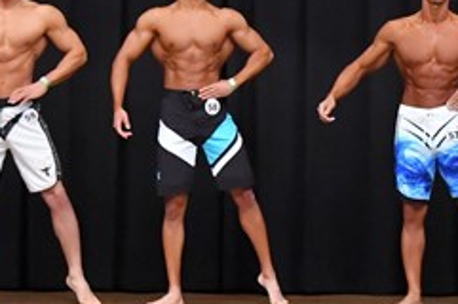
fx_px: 4294
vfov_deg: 4.1
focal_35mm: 338
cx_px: 383
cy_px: 162
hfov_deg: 6.1
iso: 8000
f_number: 5.6
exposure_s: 1/400
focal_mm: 70
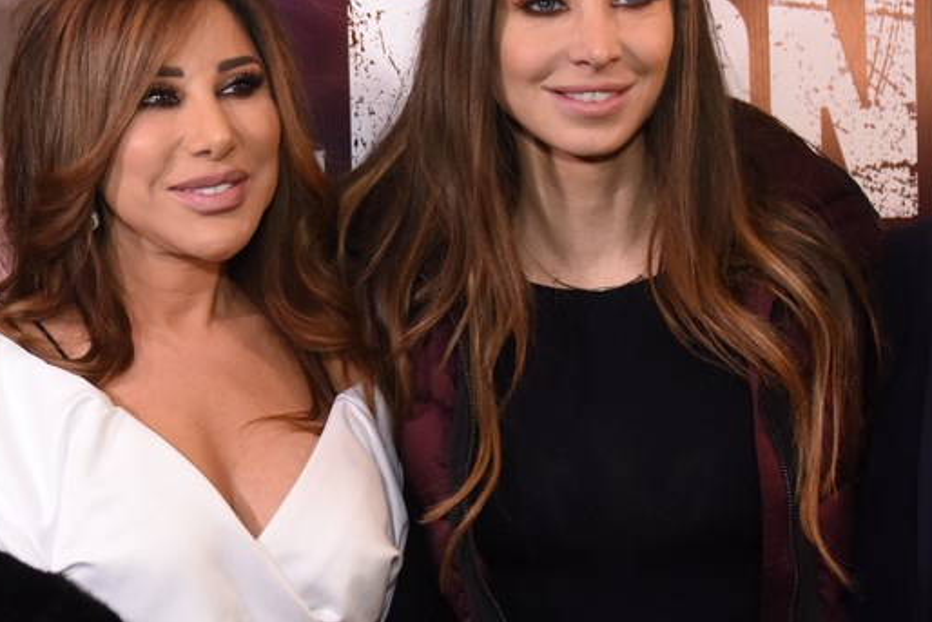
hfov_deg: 31.5
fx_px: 1631
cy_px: 364
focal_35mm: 63
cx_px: 269
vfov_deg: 21.6
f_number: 2.8
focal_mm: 24
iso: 2000
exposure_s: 1/160
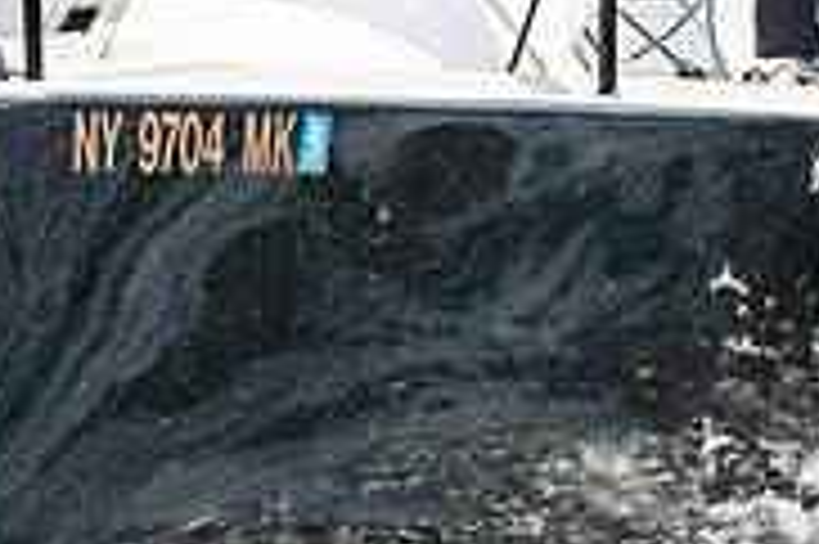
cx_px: 162
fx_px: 45572
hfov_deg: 1.0
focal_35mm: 2005
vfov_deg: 0.7
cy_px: -223
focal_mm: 400
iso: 320
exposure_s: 1/2000
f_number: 5
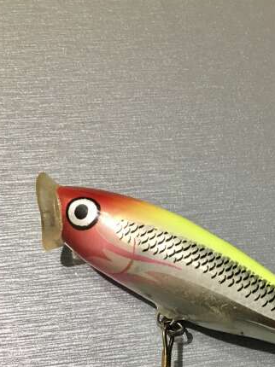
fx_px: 573
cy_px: 294
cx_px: 233
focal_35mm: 54
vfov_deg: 34.5
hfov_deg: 26.3
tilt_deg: -68.1
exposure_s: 1/33
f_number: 2.2
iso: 200
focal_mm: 4.15
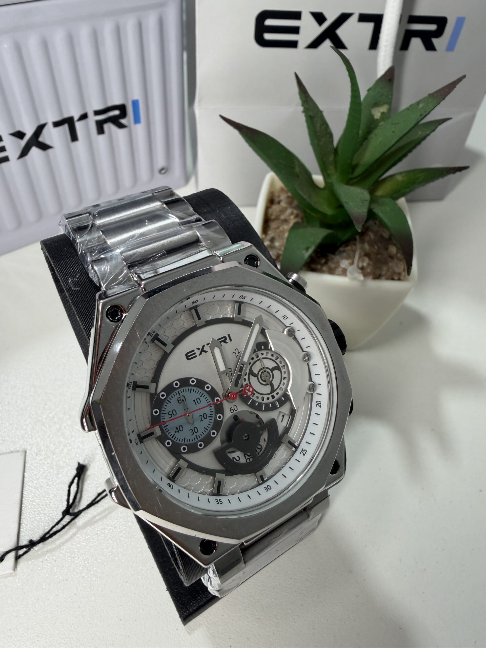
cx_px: 243
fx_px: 449
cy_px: 324
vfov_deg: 71.6
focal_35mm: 24
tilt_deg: -47.9
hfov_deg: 56.8
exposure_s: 1/120
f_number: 2.2
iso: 80
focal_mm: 2.22
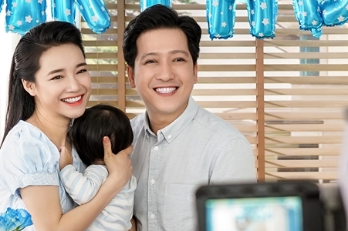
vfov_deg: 14.8
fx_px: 889
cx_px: 106
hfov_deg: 22.0
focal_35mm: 92
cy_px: 169
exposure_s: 1/200
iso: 800
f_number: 4
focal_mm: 41
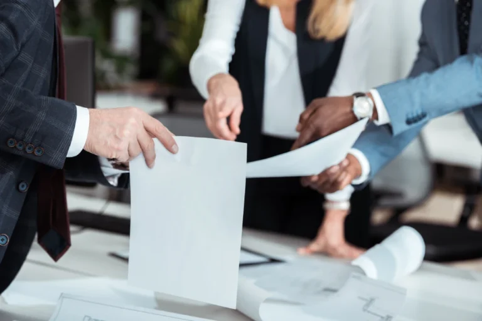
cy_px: 160
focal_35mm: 112
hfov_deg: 18.3
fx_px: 1499
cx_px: 241
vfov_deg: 12.2
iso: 320
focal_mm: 112
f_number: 3.5
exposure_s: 1/200
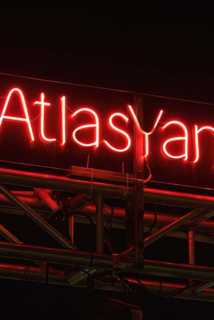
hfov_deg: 6.5
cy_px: 160
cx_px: 124
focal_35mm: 211
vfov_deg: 9.8
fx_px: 1880
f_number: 3.5
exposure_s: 1/250
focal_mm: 140
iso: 8000
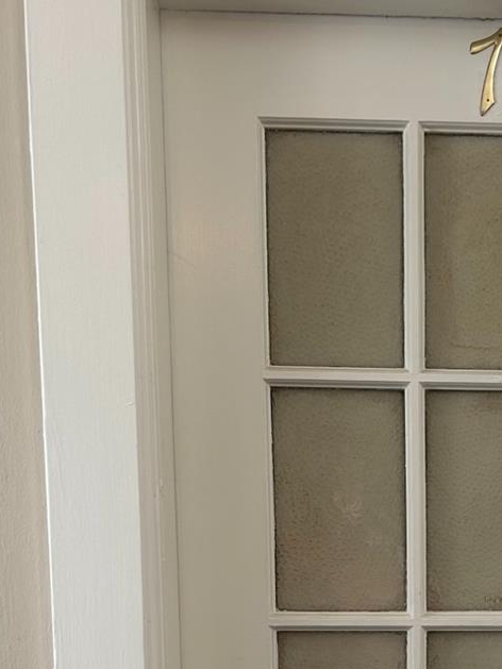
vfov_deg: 29.3
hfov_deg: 23.0
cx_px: 468
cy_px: 662
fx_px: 1198
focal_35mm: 62
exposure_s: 1/120
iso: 50
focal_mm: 5.7
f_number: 1.5
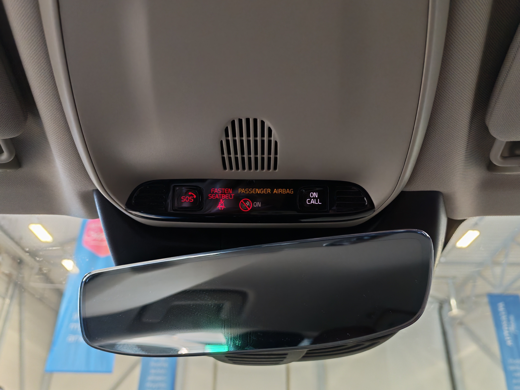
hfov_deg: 58.4
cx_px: 260
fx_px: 466
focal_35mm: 31
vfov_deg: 45.4
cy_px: 195
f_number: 1.9
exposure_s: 1/100
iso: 1000
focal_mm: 6.12
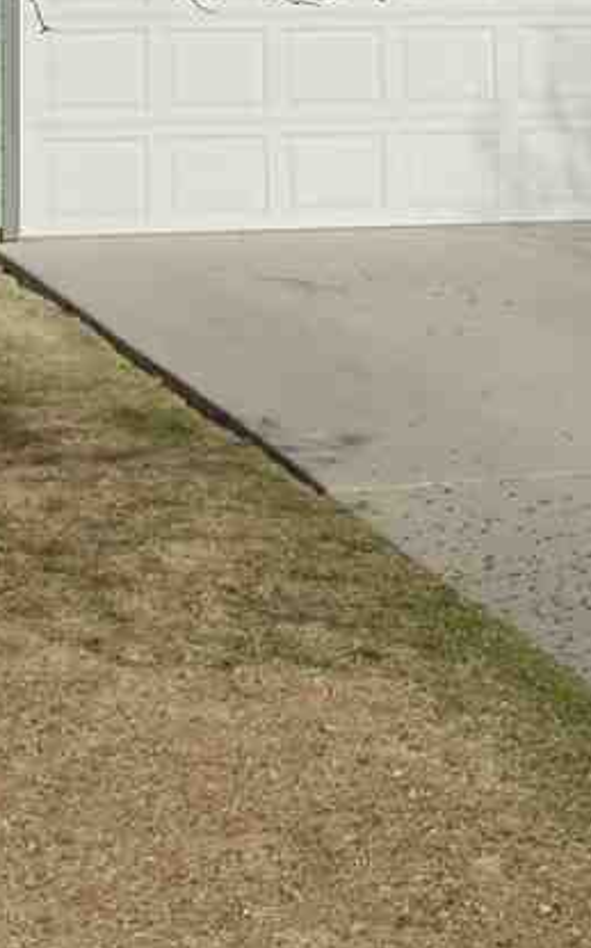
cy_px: -30
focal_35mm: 134
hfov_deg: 9.5
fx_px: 3457
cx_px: 847
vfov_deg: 15.3
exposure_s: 1/160
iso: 80
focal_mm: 7.4
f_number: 11.3
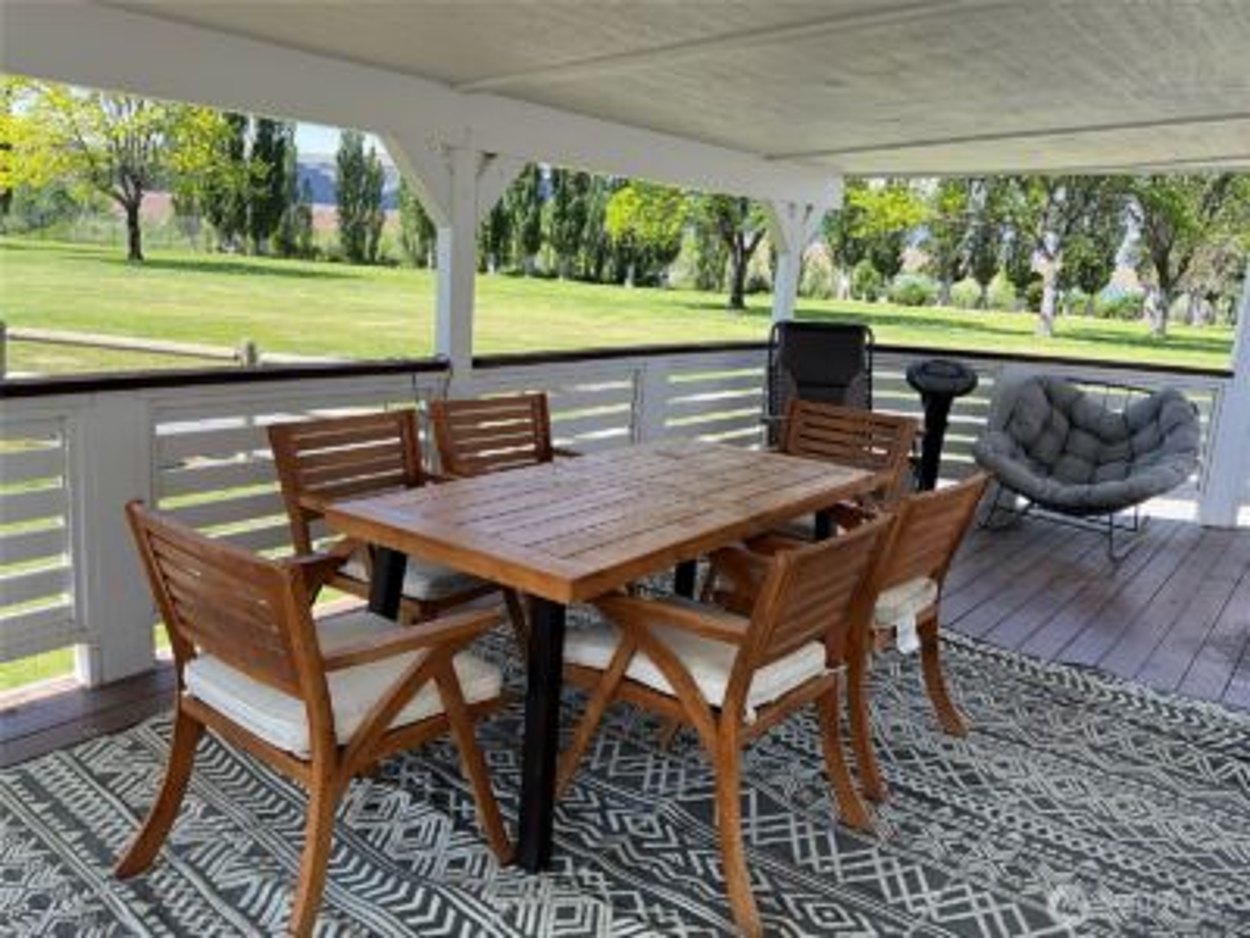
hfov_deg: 61.7
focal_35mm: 29
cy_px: 469
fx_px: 1047
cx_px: 625
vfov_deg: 48.2
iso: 25
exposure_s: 1/509
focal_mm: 3
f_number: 1.8
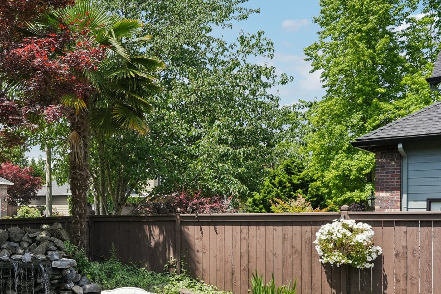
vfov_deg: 32.5
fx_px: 490
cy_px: 235
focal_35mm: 40
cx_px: 27
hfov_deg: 43.3
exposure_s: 1/400
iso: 400
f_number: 8
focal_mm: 19
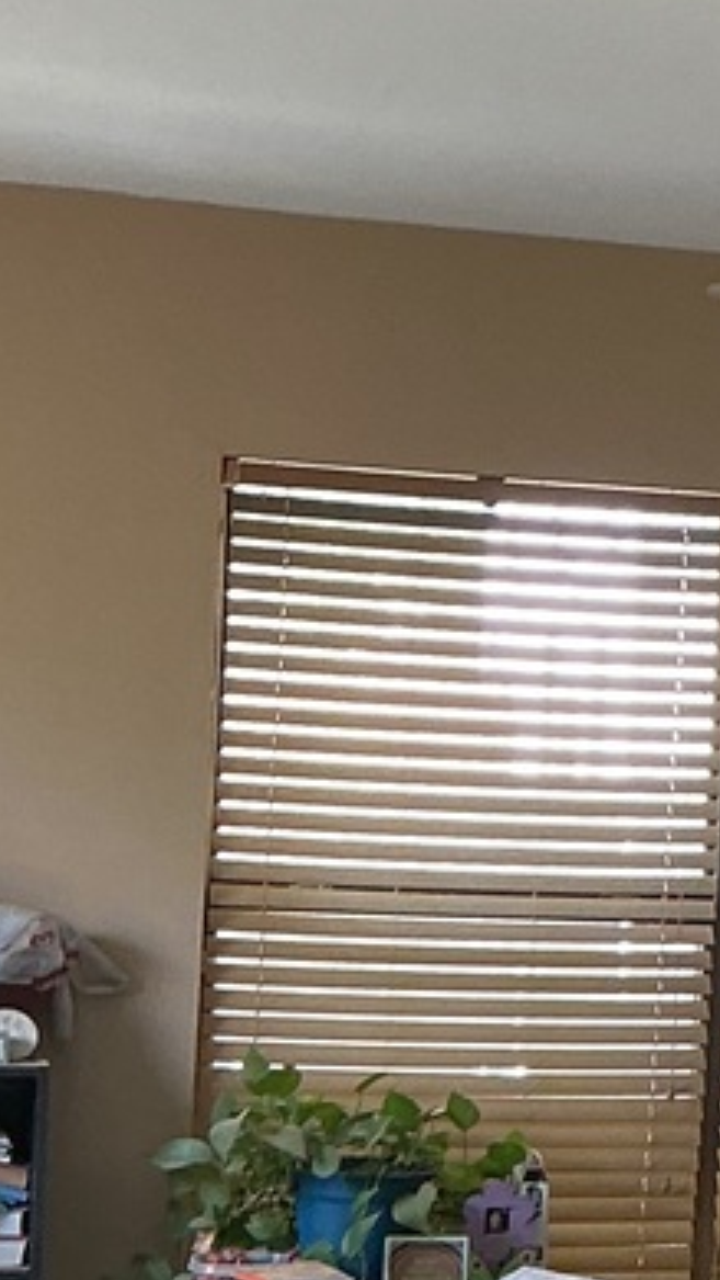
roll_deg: -2.4
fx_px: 3968
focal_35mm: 117
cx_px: 1328
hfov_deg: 9.8
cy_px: 813
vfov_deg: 18.3
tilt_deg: -1.5
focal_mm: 3
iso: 80
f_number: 1.8
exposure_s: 1/50
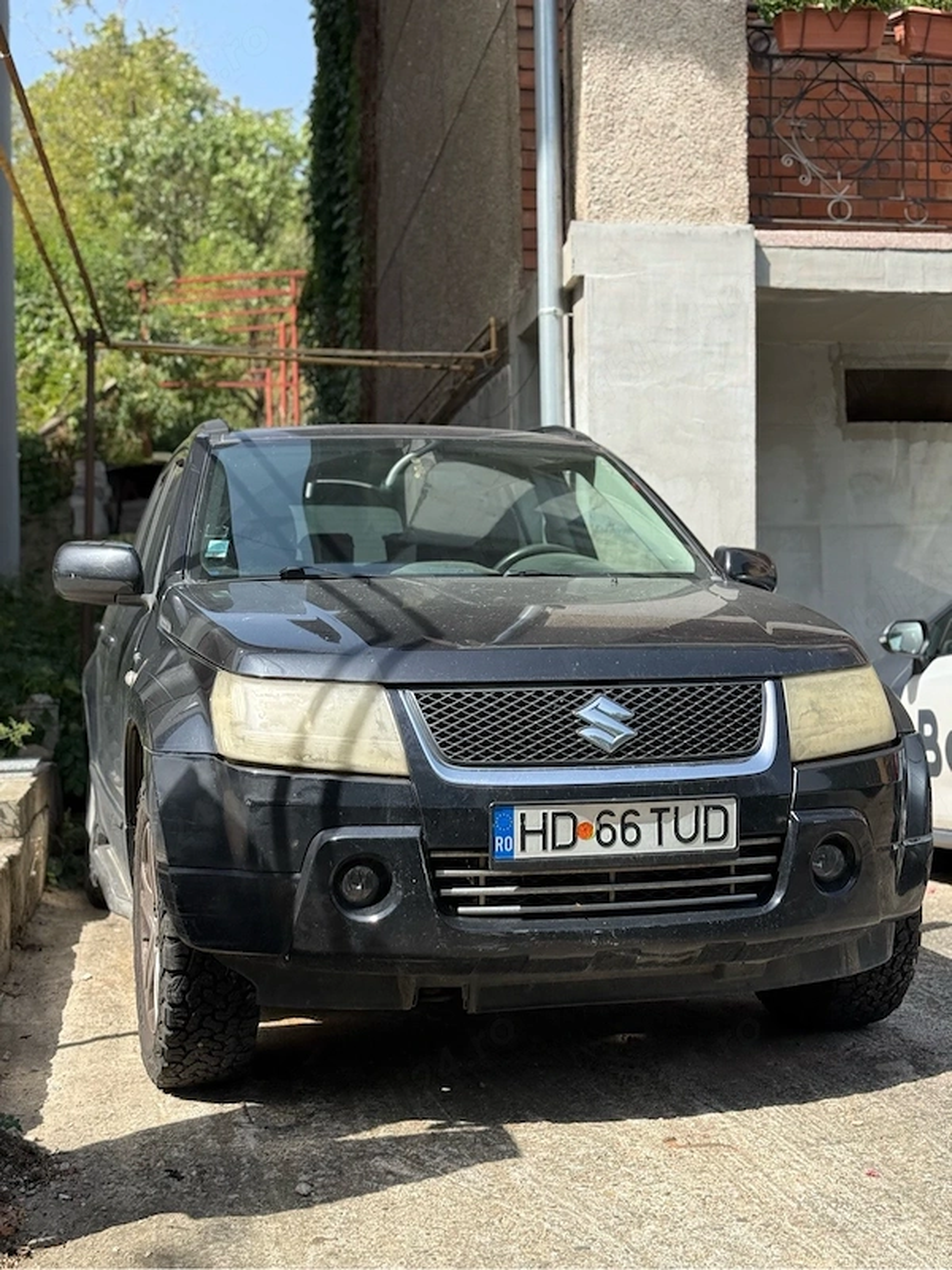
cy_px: 635
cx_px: 476
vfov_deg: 39.7
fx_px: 1760
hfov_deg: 30.3
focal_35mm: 48
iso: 80
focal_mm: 6.76
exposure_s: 1/2667
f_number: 1.78
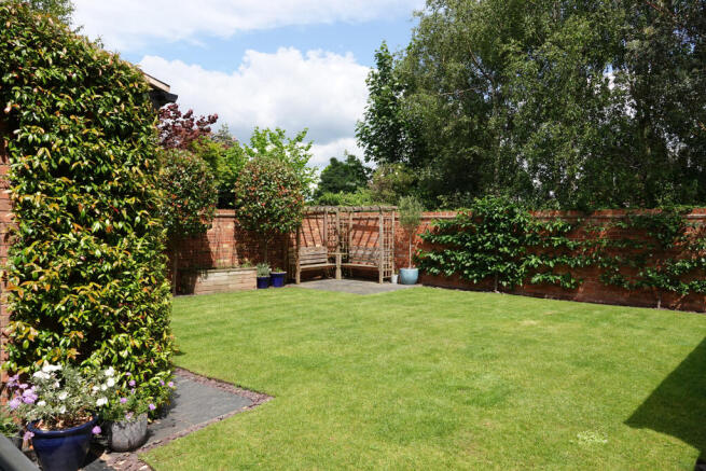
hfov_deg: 73.7
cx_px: 353
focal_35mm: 24
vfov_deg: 53.2
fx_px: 471
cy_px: 236
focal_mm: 8.8
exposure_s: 1/500
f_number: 4
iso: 100
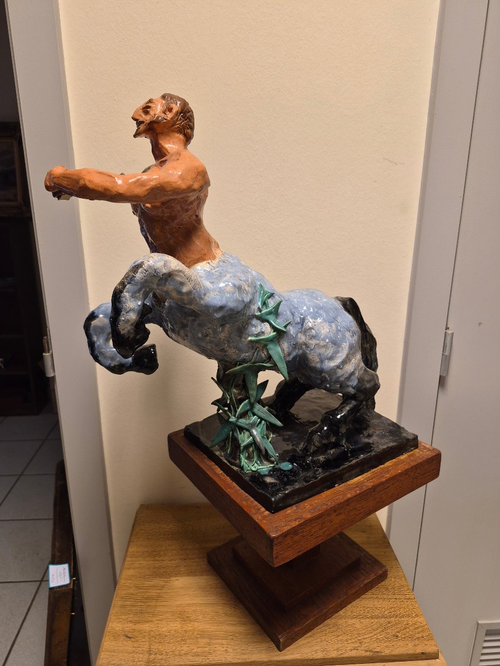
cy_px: 333
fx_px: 443
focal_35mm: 23
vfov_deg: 73.9
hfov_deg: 58.9
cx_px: 250
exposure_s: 1/100
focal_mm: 5.4
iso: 160
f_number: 1.8
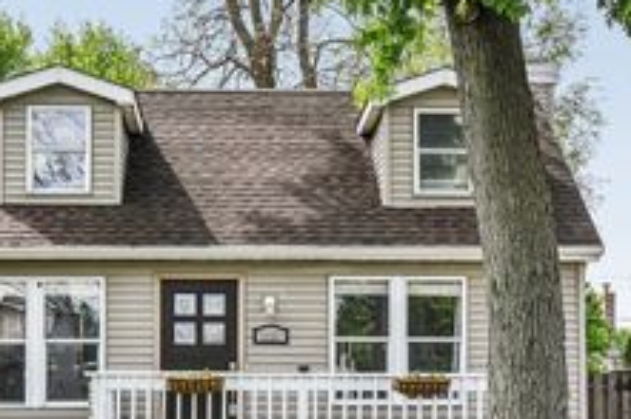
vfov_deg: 20.0
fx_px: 1191
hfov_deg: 29.6
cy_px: 247
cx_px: 277
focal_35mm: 68
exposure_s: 1/640
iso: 500
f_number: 8
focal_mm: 20
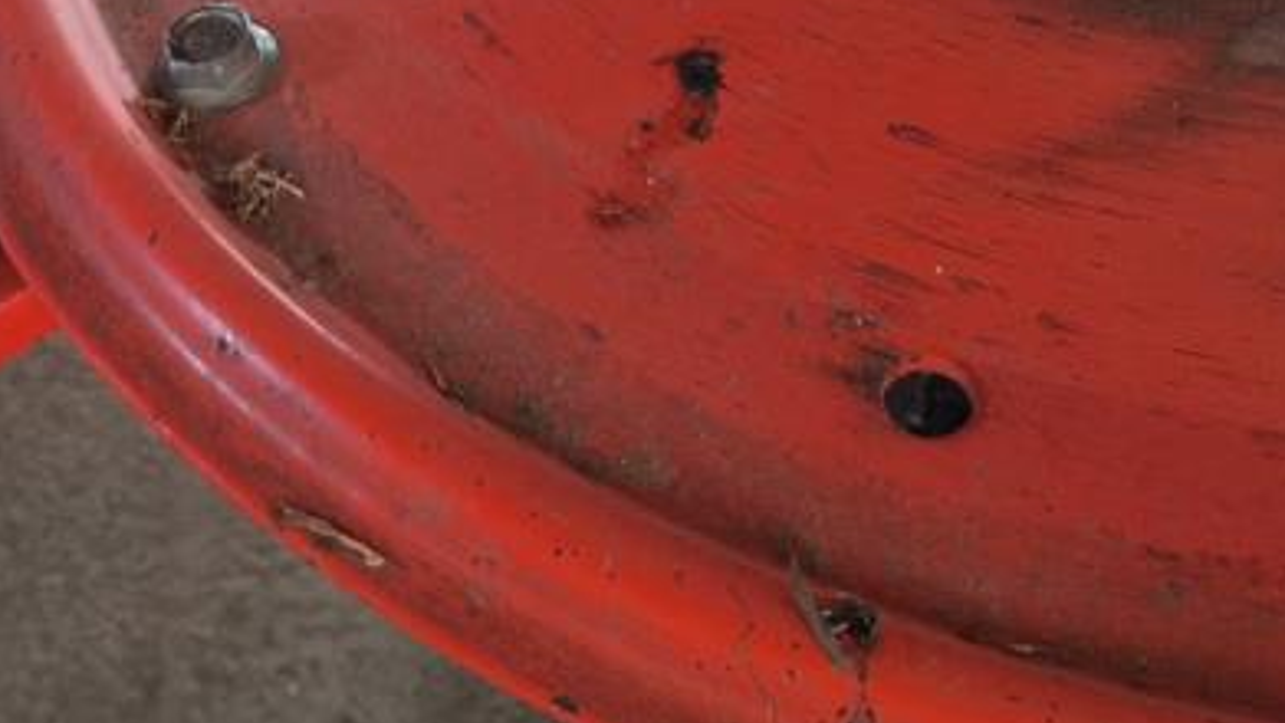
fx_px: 2794
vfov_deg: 13.2
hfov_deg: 25.4
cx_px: 253
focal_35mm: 82
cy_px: -618
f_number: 1.8
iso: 400
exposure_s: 1/25
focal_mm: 5.54
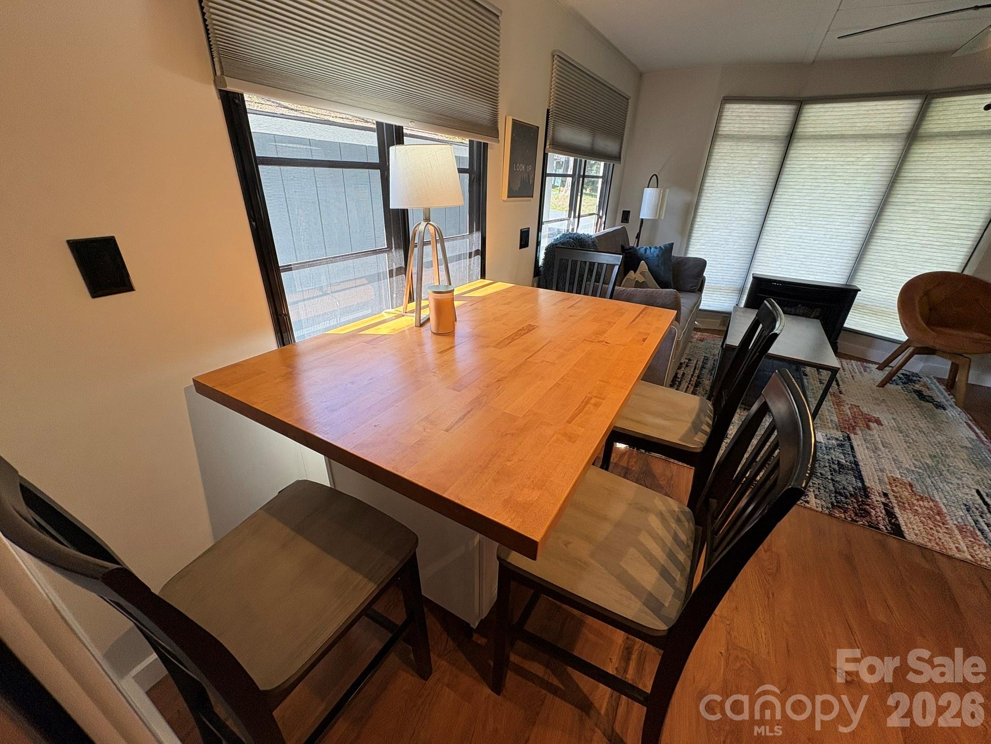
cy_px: 372
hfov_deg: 102.1
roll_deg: -1.8
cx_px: 496
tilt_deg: -25.0
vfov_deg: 85.7
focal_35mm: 14
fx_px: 401
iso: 125
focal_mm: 2.22
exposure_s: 1/120
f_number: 2.2
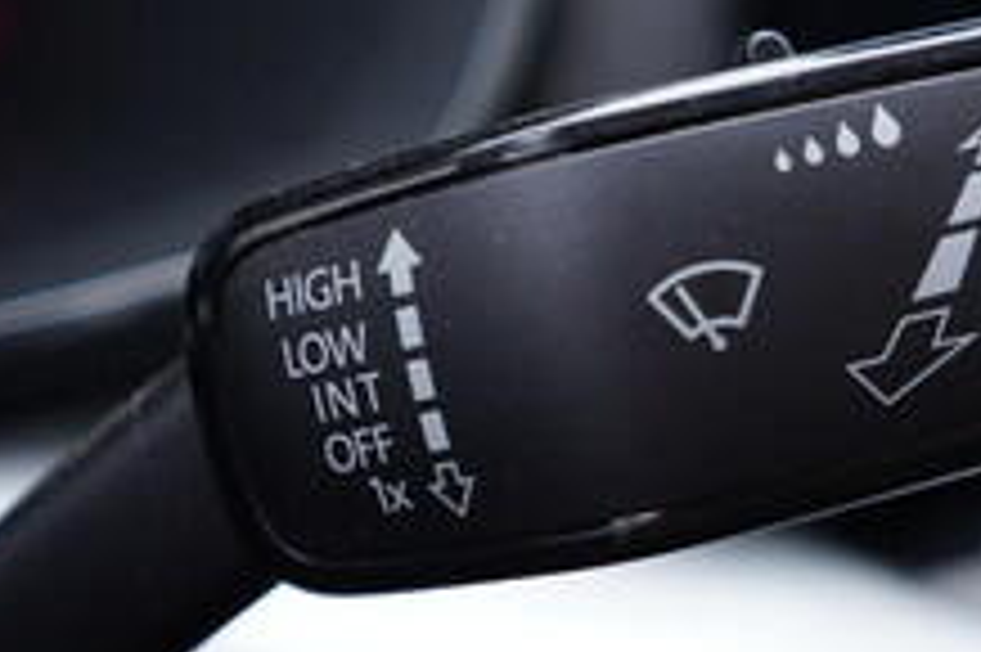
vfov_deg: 15.0
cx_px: 824
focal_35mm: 91
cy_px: 205
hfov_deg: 22.0
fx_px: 2478
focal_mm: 24
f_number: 2.8
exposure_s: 1/40
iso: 250
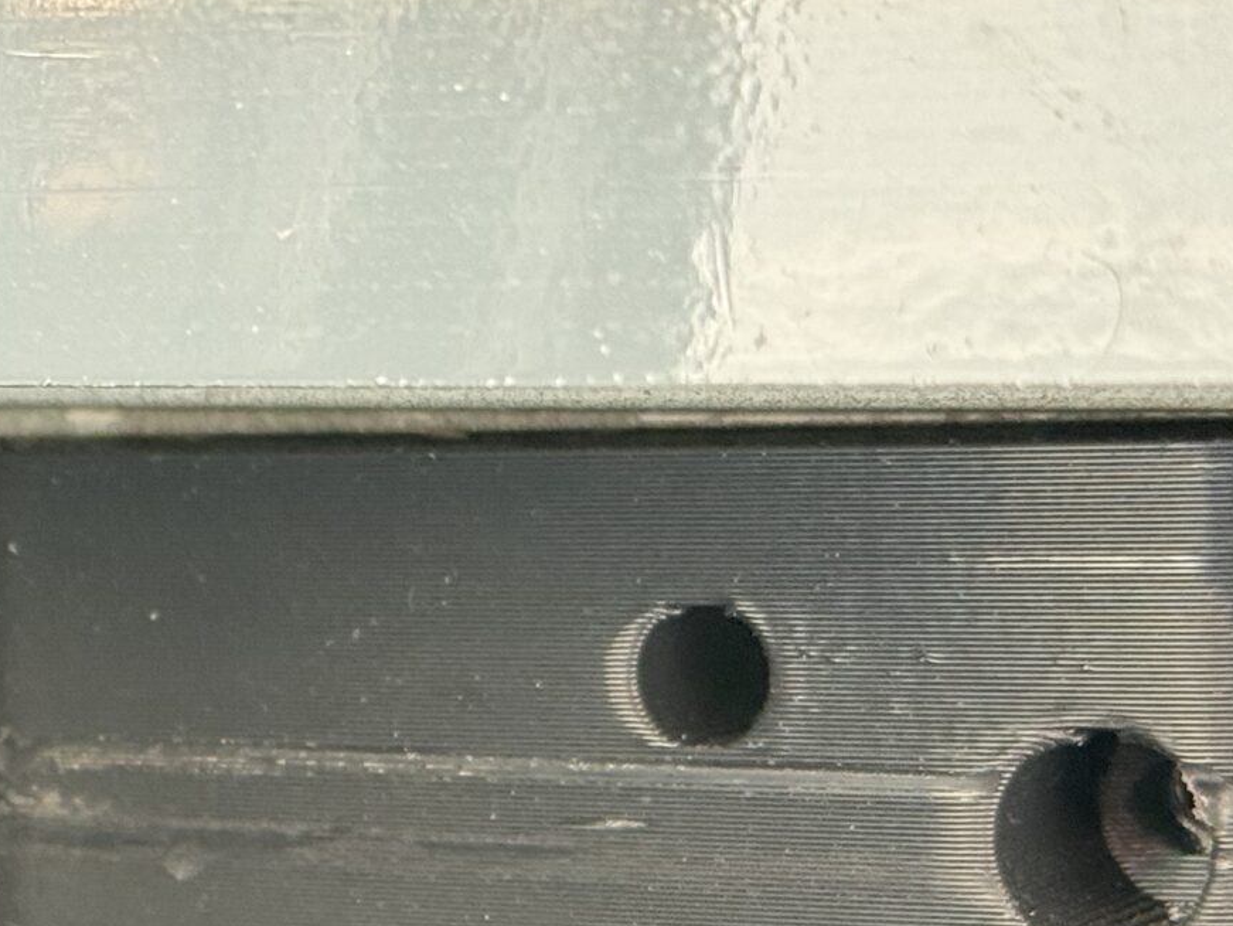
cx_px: 48
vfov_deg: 10.5
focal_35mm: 141
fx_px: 5024
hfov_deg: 13.8
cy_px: 895
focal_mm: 6.76
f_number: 1.78
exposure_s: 1/51
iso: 250
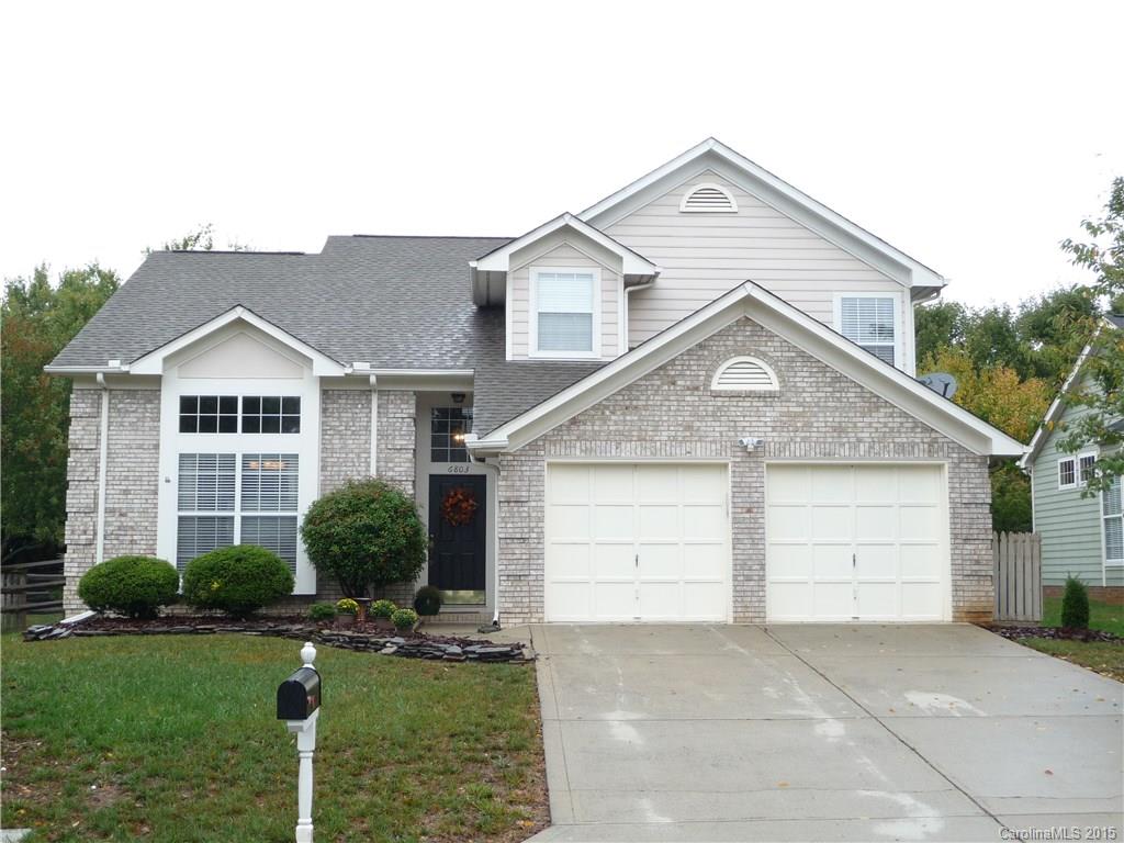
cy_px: 422
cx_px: 562
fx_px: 1461
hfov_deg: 42.1
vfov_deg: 32.2
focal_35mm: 45
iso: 100
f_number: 4.1
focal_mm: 7.6
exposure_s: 1/160
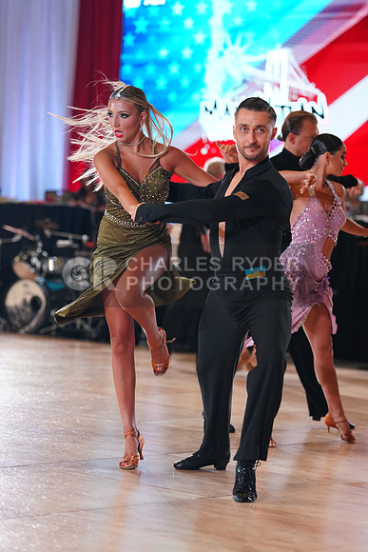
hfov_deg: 11.2
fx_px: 1869
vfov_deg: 16.8
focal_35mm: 122
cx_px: 184
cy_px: 276
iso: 1600
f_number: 2.8
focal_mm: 122
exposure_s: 1/400
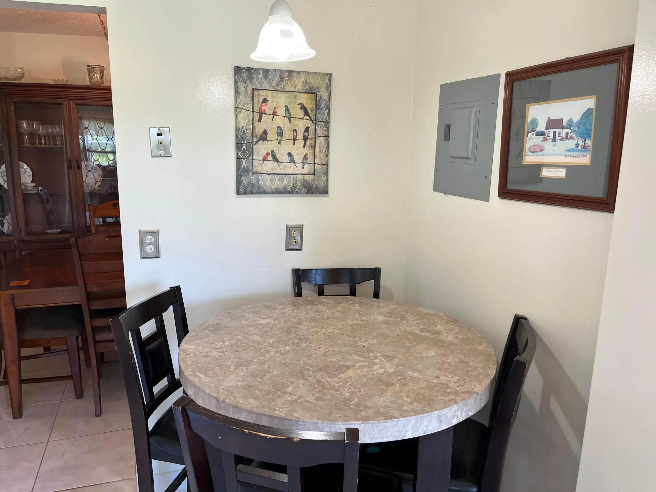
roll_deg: -0.2
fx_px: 493
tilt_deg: -9.9
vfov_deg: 53.1
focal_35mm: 26
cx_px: 328
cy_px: 246
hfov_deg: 67.3
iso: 100
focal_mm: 5.1
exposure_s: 1/120
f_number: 1.6
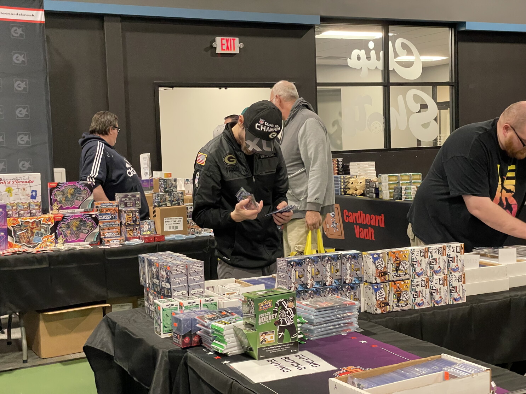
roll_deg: -0.5
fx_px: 790
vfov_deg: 28.0
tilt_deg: -0.7
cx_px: 263
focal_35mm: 52
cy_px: 197
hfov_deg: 36.8
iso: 500
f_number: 2
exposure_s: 1/60
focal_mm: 6
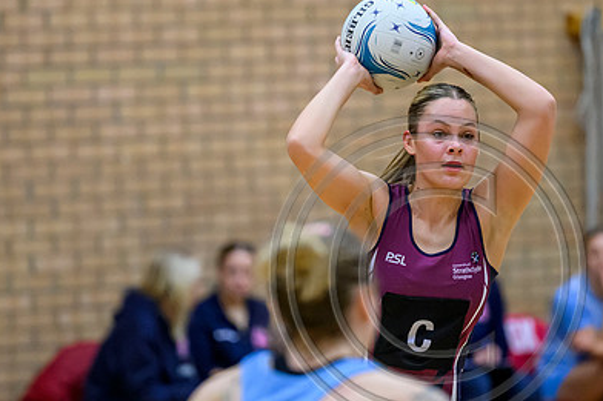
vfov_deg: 3.4
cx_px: 266
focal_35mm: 403
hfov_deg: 5.1
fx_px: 6747
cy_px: 205
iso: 5000
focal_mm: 200
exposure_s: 1/1000
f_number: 2.8
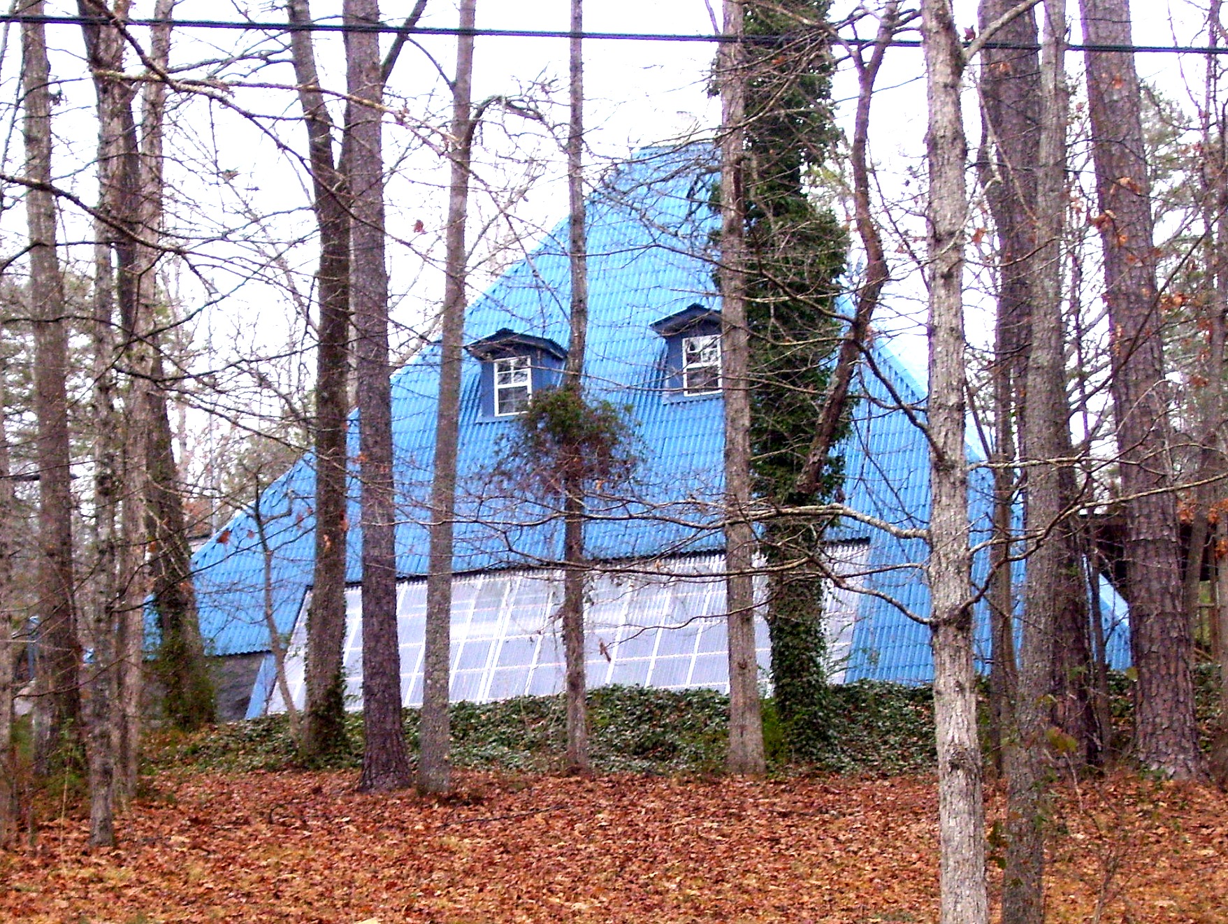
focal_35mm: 70
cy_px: 462
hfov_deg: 27.7
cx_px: 614
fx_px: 2486
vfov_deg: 21.1
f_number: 4
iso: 200
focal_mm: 11.6
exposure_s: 1/80
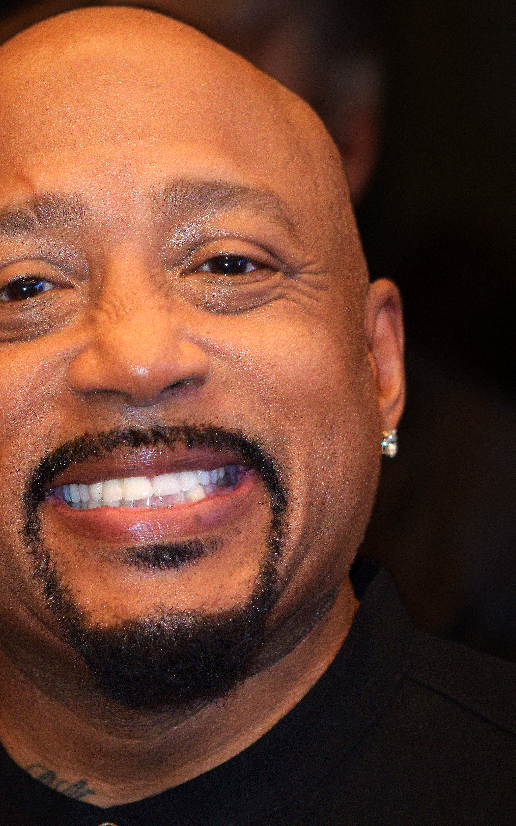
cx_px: 143
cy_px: 523
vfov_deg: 10.8
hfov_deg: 6.8
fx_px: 4360
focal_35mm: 194
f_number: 2.8
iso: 800
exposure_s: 1/60
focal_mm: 85
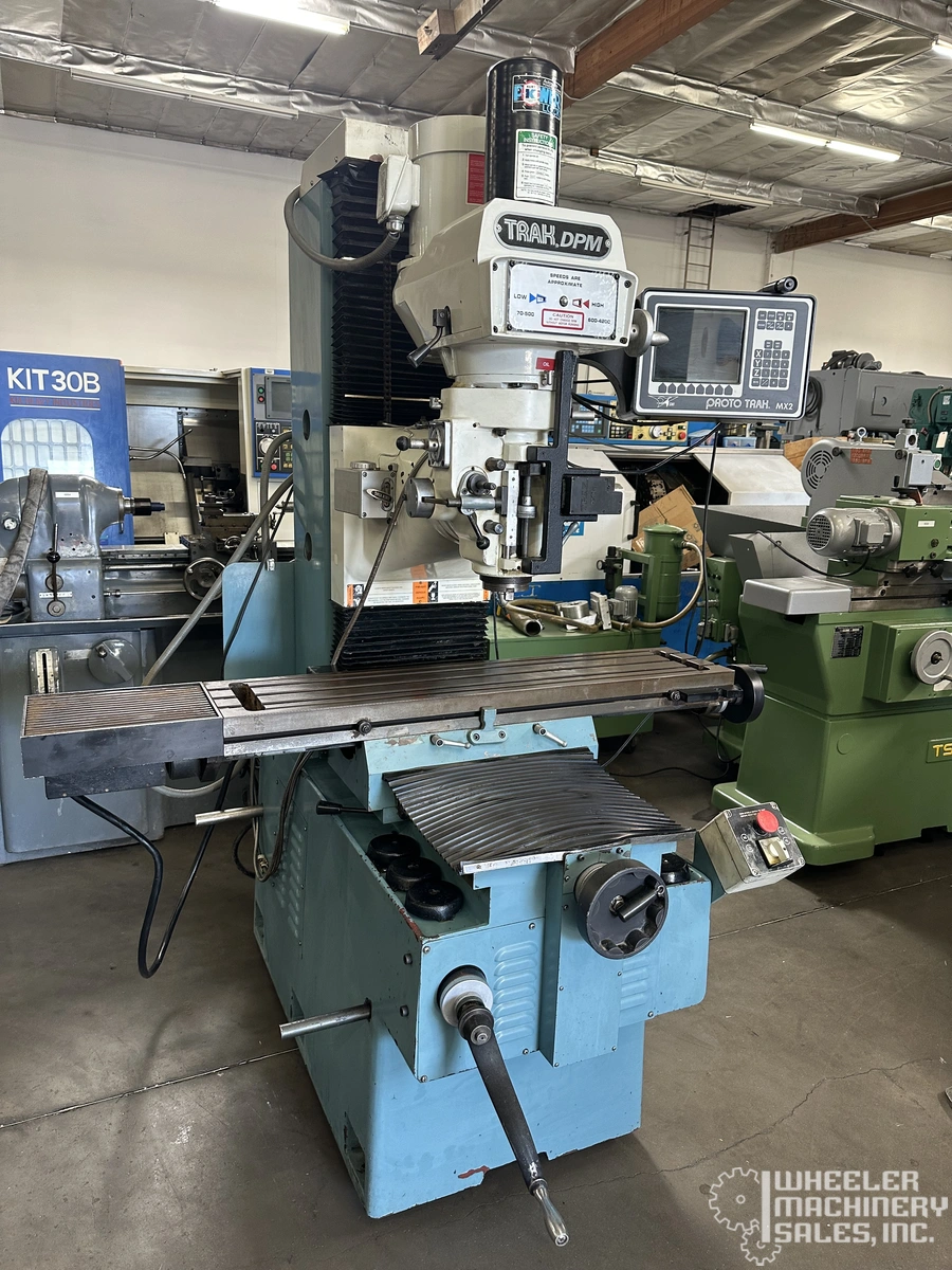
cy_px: 635
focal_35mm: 24
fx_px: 880
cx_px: 476
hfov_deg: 56.8
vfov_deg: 71.6
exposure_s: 1/60
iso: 160
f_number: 1.78
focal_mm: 6.86
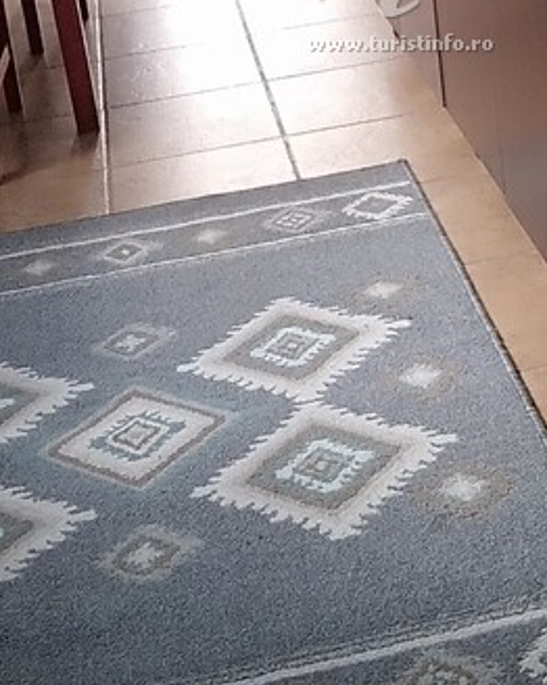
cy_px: -33
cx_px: 382
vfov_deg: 28.6
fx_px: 1236
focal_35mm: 61
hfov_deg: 24.8
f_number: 2.45
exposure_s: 1/100
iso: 100
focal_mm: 3.49
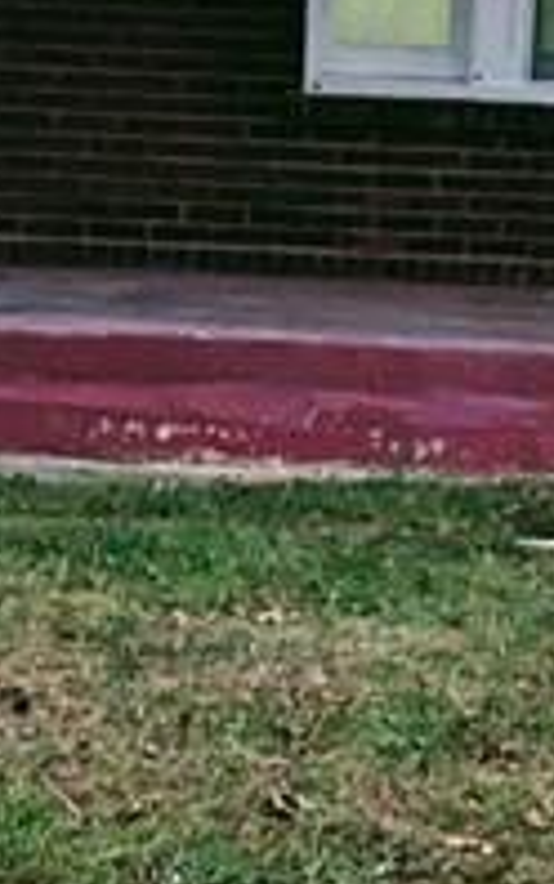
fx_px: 3570
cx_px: 107
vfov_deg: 13.6
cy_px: -241
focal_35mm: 148
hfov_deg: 8.9
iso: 261
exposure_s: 1/120
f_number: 1.73
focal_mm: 4.38
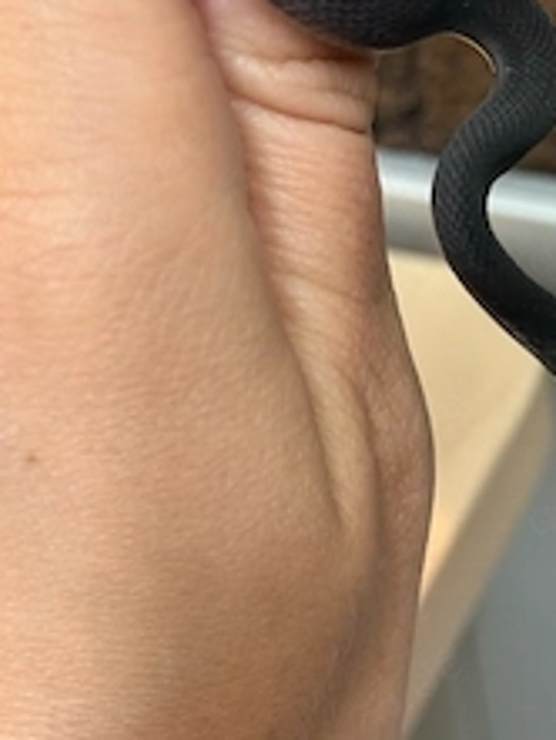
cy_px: 238
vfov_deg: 22.4
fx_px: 1861
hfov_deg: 16.9
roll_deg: +8.9
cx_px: 439
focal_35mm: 87
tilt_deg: -35.0
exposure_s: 1/33
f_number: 1.78
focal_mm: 6.76
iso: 400
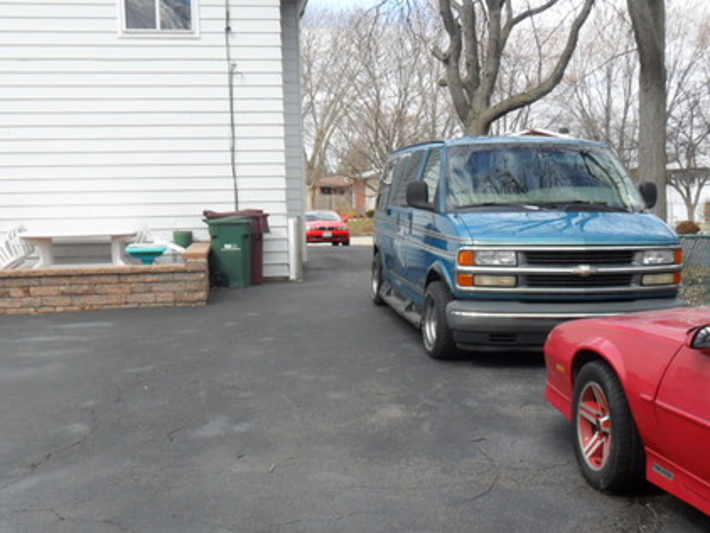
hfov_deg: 45.8
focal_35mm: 41
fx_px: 841
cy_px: 322
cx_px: 368
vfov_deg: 35.0
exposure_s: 1/350
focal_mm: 4.9
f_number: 3.5
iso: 100
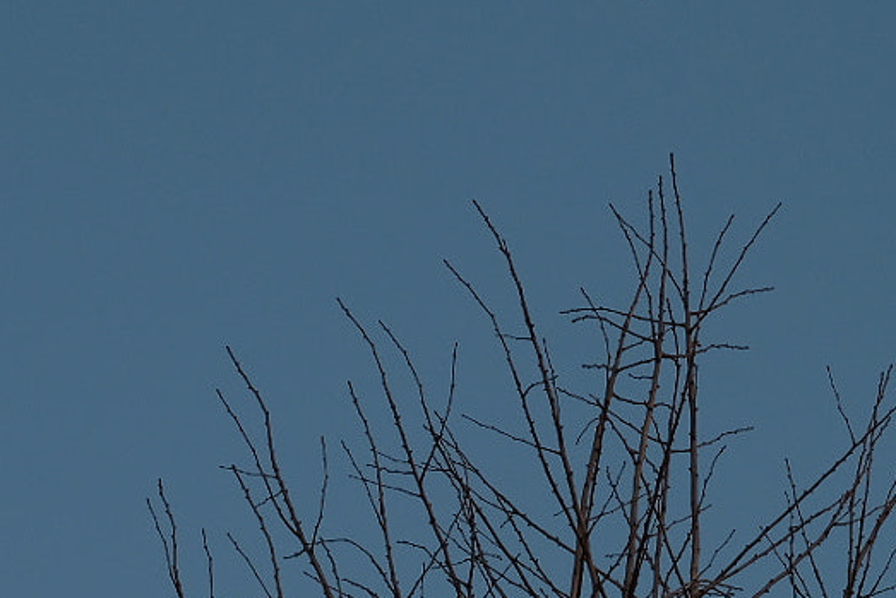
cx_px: 627
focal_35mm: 257
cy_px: -52
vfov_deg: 5.3
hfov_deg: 8.0
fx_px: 6398
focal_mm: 56
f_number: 5.6
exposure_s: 1/250
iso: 200
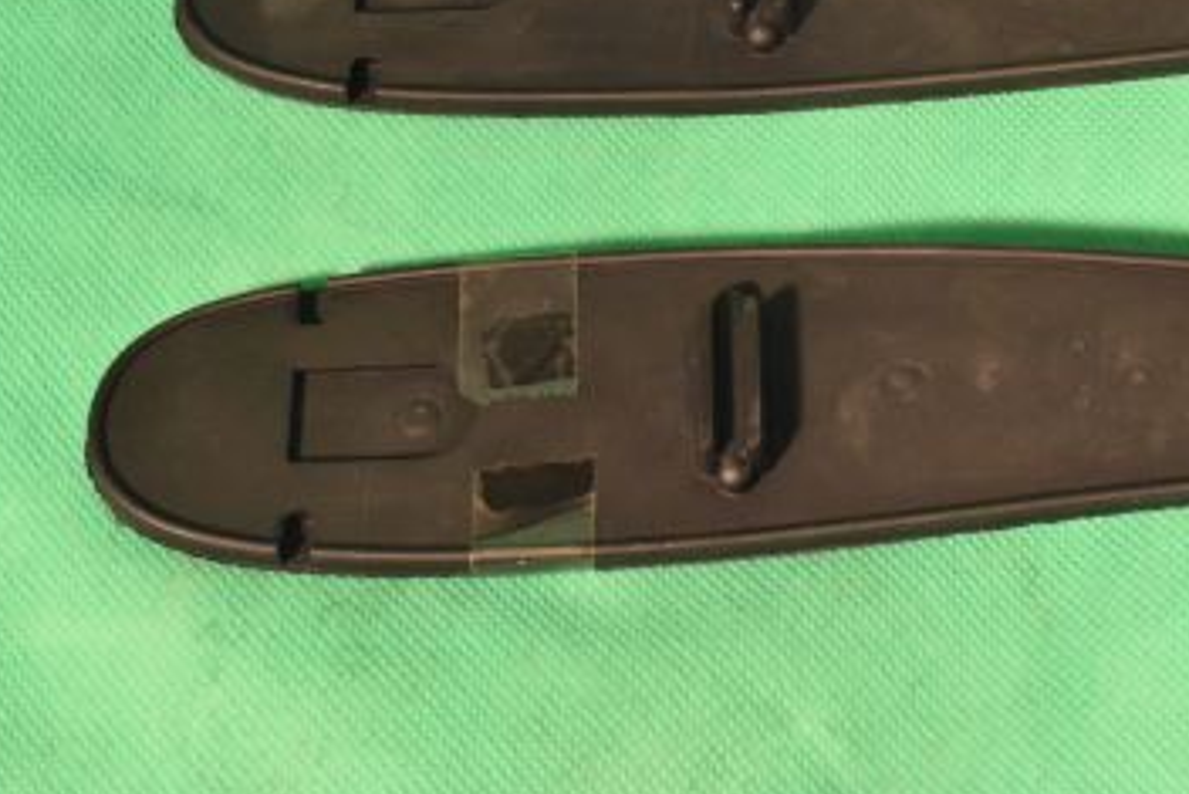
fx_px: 3040
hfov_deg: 21.8
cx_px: 963
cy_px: 142
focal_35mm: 92
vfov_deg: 14.8
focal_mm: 36
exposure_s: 1/60
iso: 3200
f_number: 20
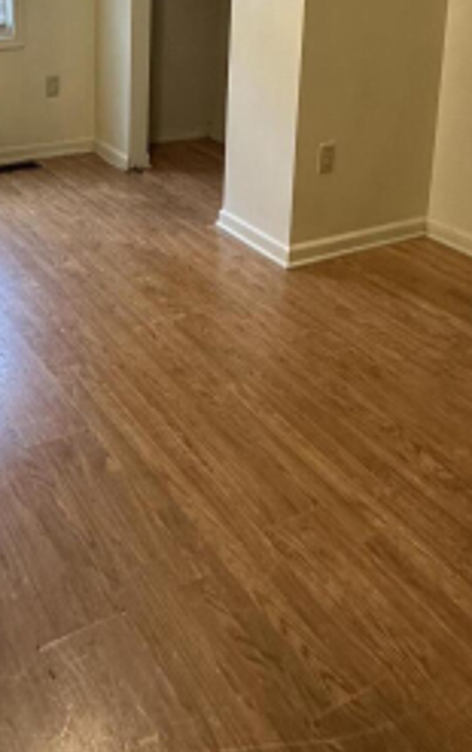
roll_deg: -0.6
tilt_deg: -10.3
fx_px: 821
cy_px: 62
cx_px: 100
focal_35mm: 40
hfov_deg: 31.3
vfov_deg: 44.4
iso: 200
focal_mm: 2.22
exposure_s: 1/60
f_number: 2.2
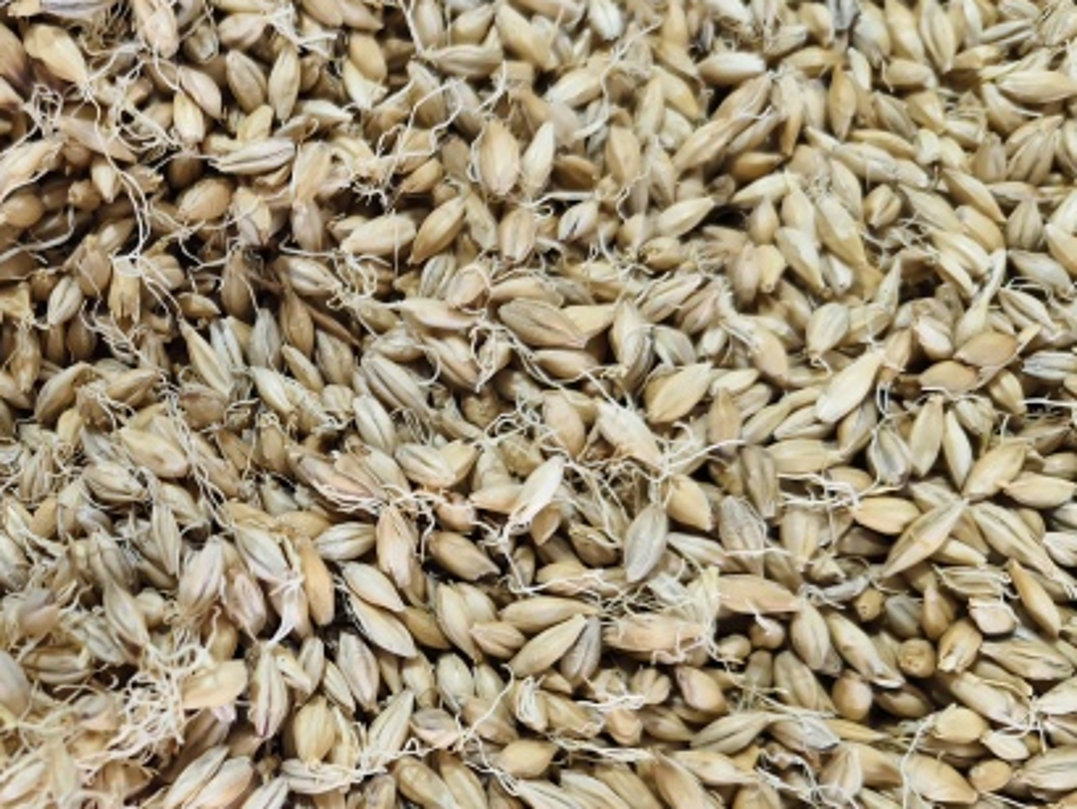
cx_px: 153
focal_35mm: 45
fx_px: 1400
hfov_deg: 39.6
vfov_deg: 31.6
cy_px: 609
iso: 1252
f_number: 1.88
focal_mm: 5.56
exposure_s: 1/100
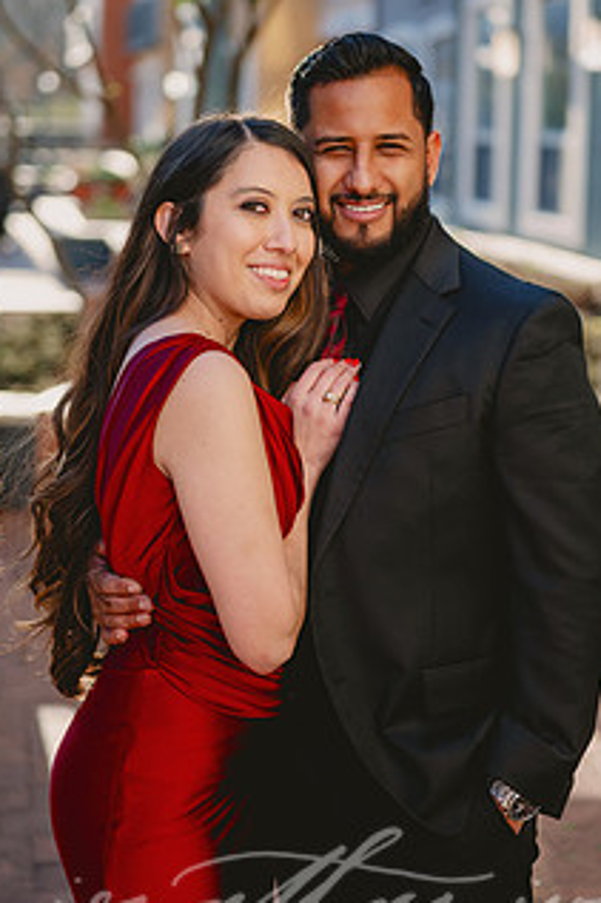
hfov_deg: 19.2
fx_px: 1780
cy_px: 387
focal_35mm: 71
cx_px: 318
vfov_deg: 28.4
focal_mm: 50
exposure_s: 1/5000
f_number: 2
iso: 640
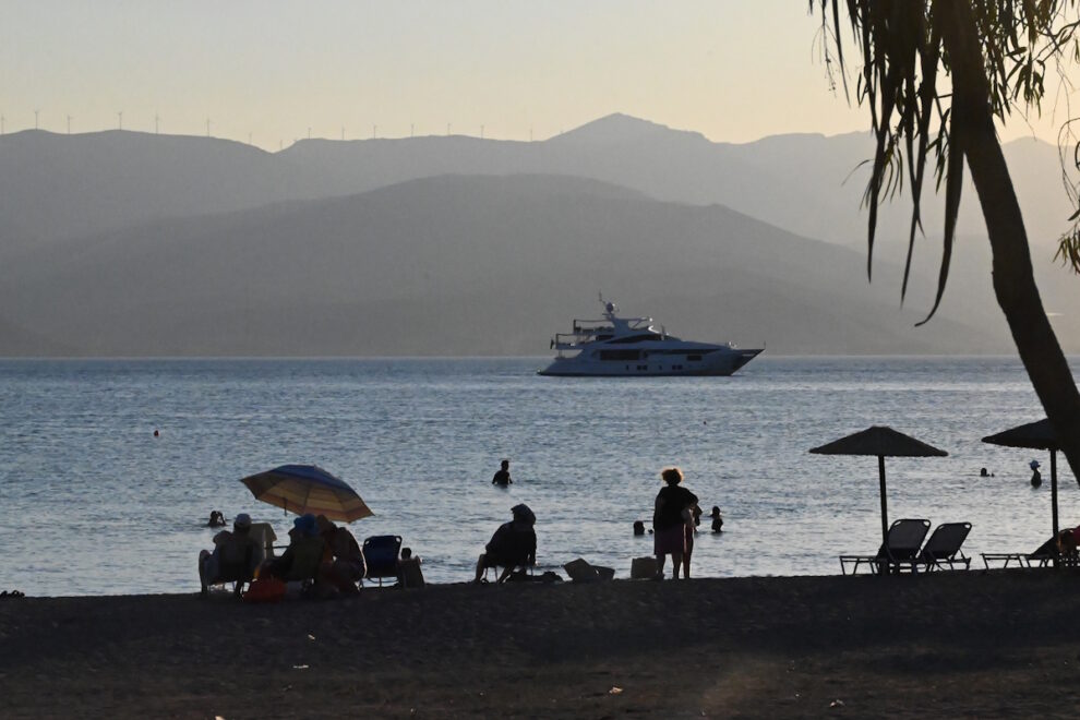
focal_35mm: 127
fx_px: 3810
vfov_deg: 10.8
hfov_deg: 16.1
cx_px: 540
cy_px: 360
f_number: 22
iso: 10000
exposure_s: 1/8000
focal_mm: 85
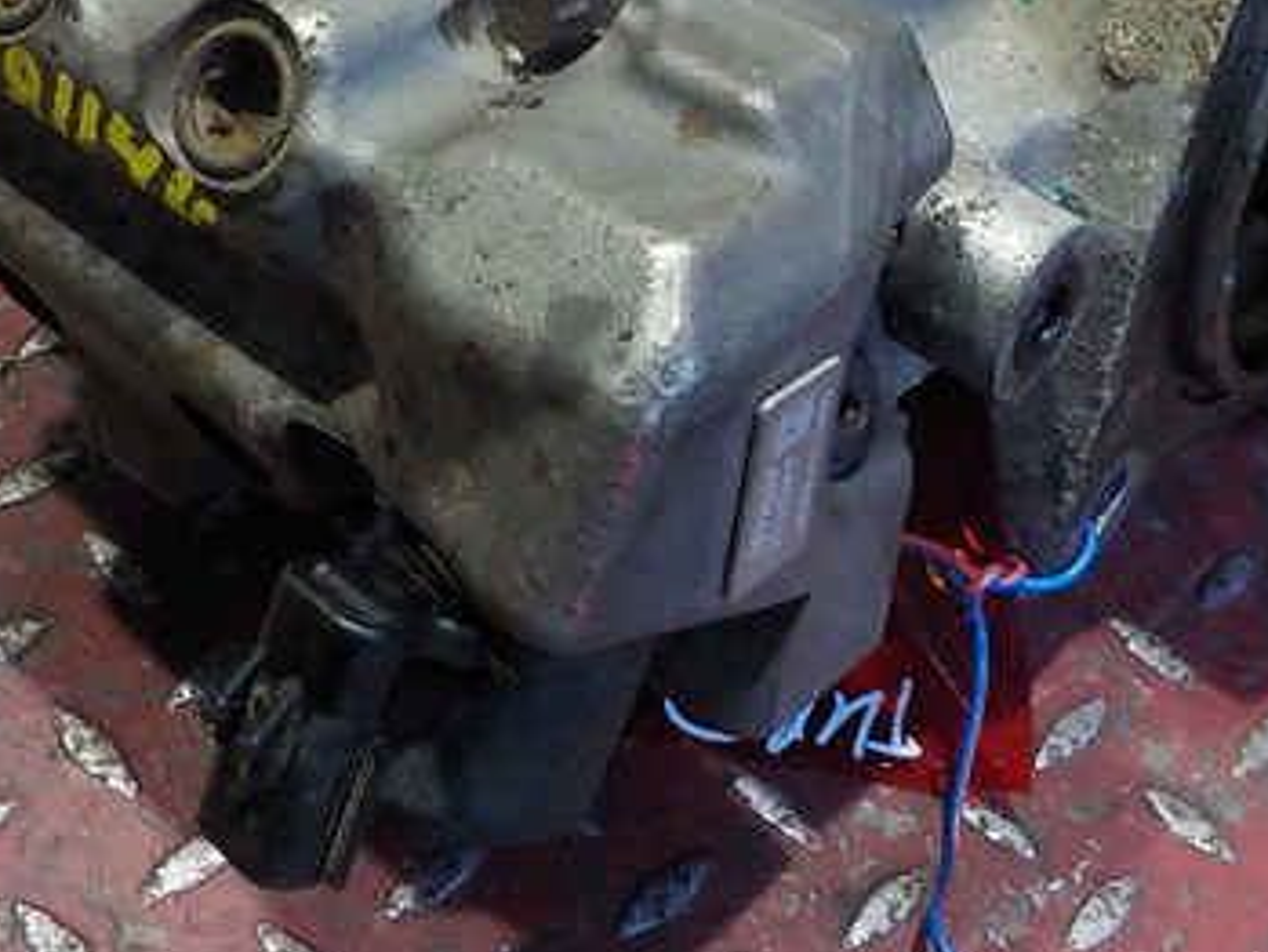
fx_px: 2015
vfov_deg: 25.8
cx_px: 723
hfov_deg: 34.9
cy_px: 109
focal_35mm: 55
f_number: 3.3
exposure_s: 1/20
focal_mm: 4.1
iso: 400
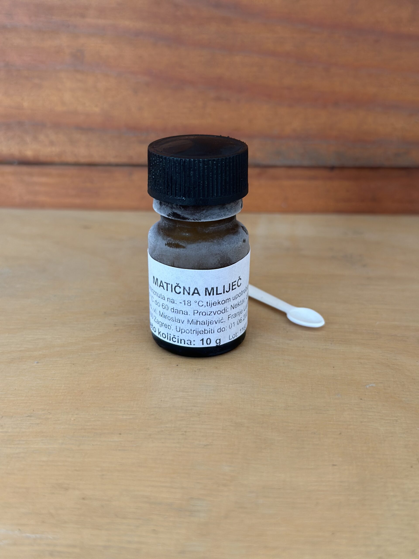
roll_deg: -0.1
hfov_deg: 30.3
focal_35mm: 48
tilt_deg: -25.2
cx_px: 210
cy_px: 280
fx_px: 775
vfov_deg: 39.7
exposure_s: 1/61
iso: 125
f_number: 1.78
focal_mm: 6.86
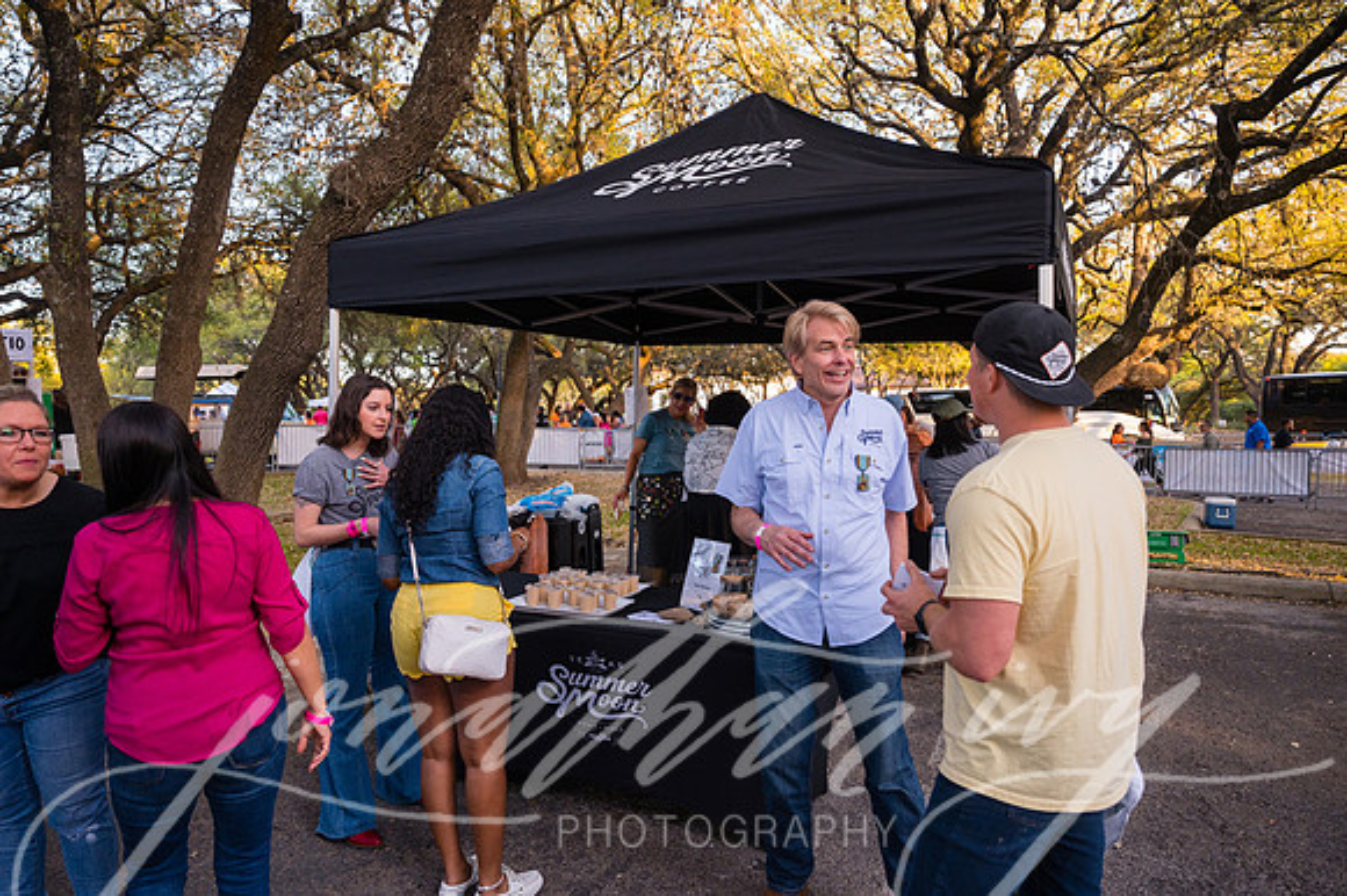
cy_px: 448
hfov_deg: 73.8
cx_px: 674
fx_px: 897
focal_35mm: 24
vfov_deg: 53.1
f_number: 4
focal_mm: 24
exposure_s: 1/800
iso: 1250
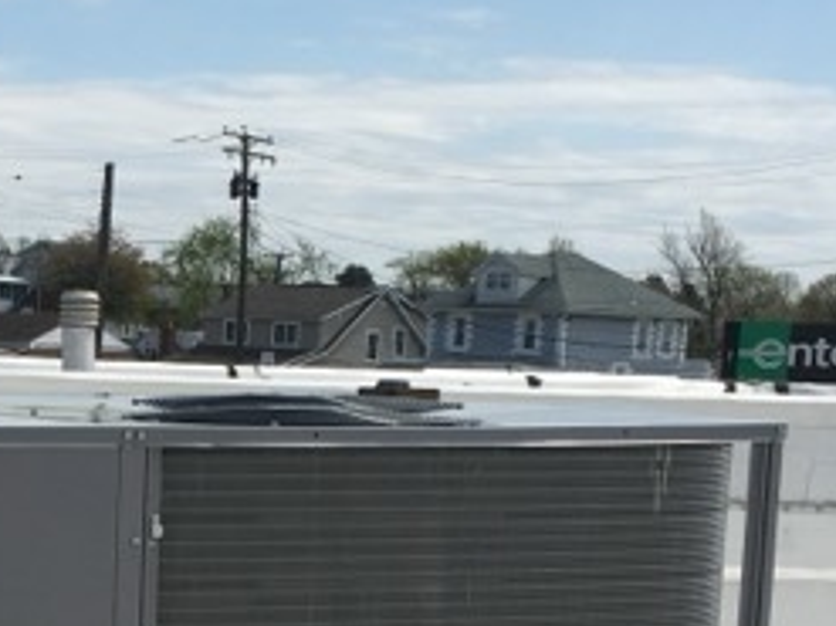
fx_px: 2269
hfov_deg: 20.1
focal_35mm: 94
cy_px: 714
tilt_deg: -9.3
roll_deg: -2.4
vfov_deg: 15.2
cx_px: -51
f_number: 2.2
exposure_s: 1/2564
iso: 25
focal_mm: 4.15
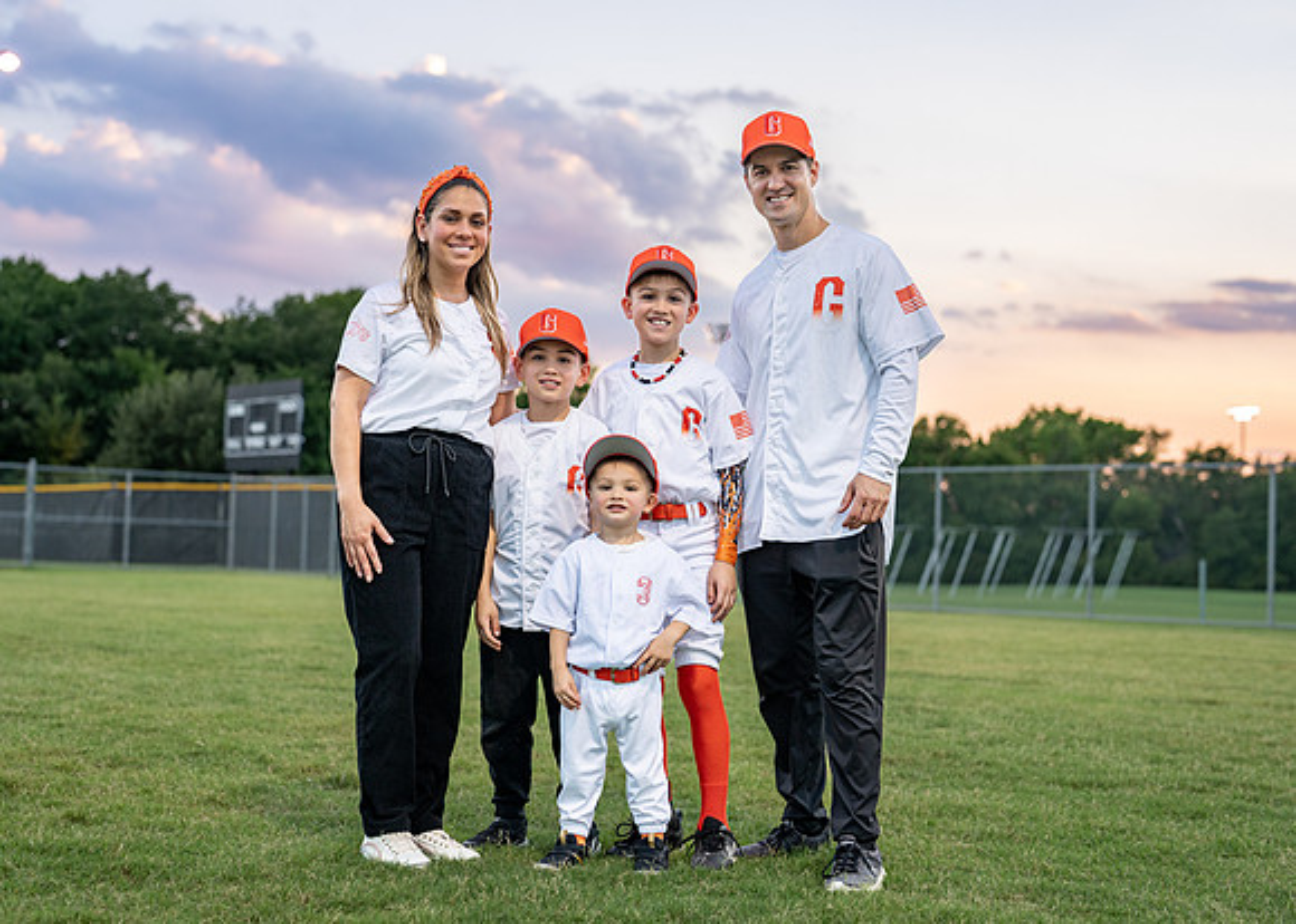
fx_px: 1984
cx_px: 659
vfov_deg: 26.2
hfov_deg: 36.2
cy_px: 469
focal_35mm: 54
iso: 400
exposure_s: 1/400
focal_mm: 50
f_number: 2.5
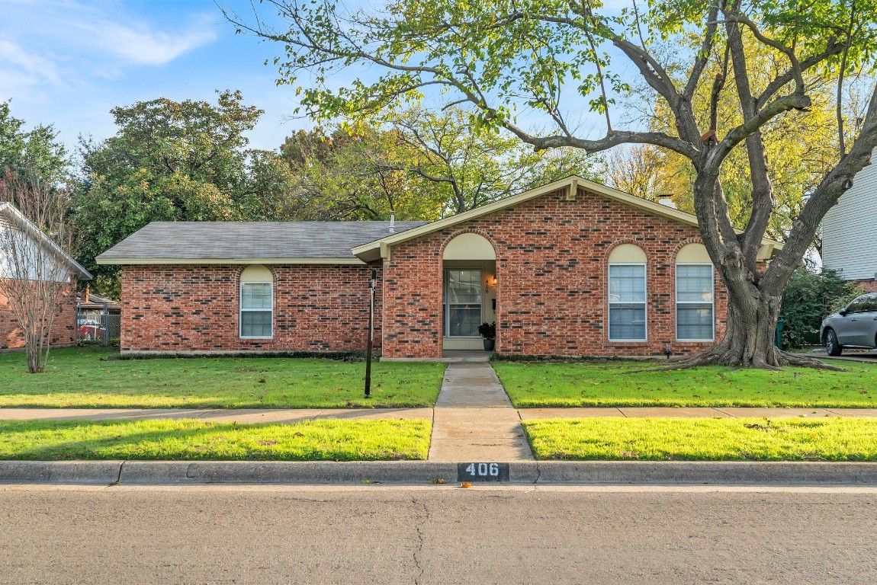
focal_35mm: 35
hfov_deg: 54.4
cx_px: 438
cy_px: 292
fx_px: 853
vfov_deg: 37.9
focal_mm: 35
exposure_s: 1/160
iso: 250
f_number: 9
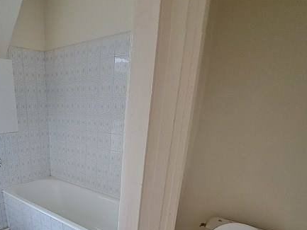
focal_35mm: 24
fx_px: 213
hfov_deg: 67.4
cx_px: 80
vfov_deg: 51.8
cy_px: 196
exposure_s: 1/50
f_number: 2.2
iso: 50
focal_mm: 1.74
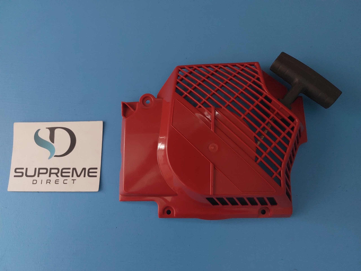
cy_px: 136
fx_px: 250
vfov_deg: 56.8
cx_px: 180
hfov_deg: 71.6
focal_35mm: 24
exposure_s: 1/25
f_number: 1.8
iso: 640
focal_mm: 5.23
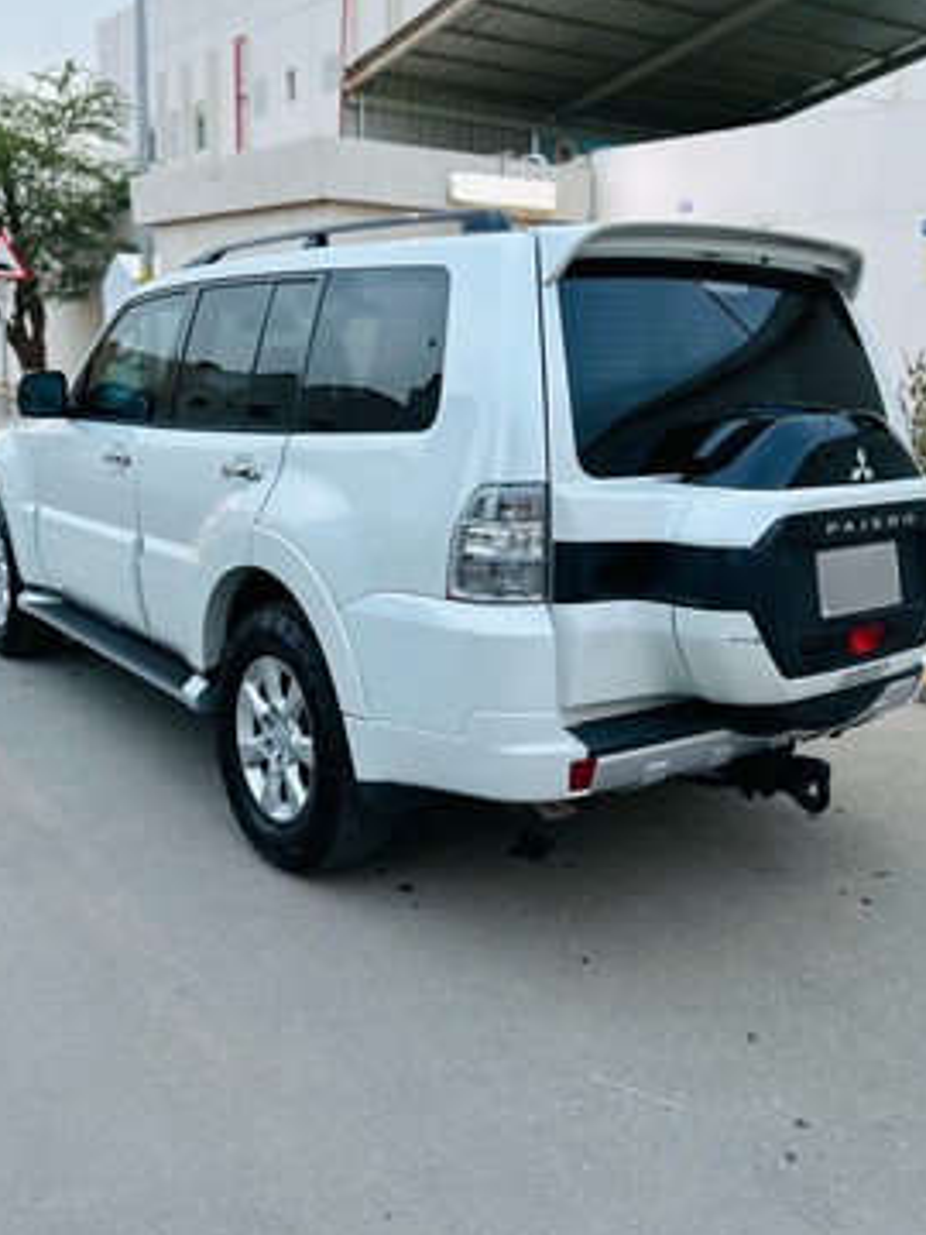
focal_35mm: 33
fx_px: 1177
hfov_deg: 42.9
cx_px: 485
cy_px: 472
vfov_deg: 54.8
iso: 125
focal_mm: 5.7
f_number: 1.5
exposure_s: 1/60
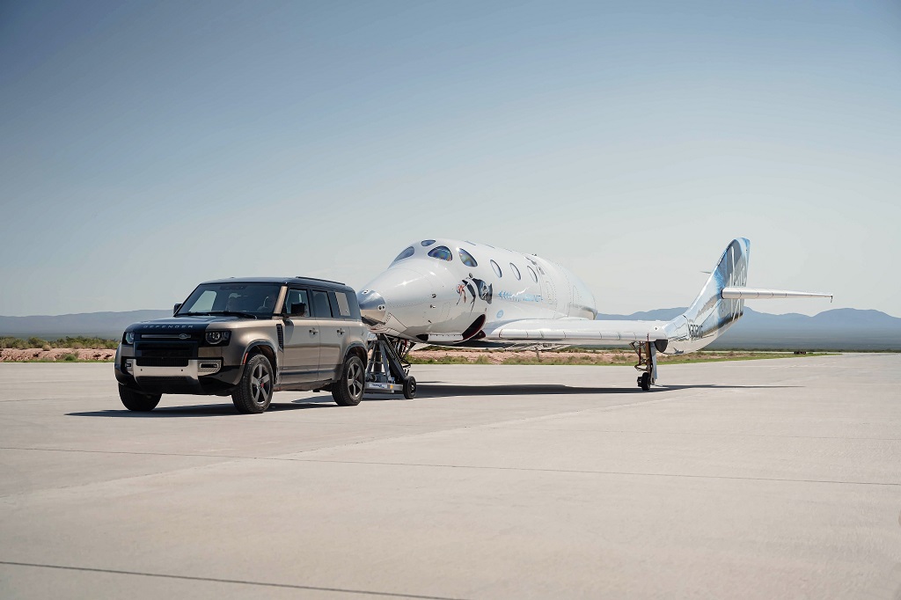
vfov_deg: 27.5
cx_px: 450
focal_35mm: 49
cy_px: 300
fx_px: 1226
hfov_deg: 40.4
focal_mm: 49
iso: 200
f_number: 4
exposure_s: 1/5000
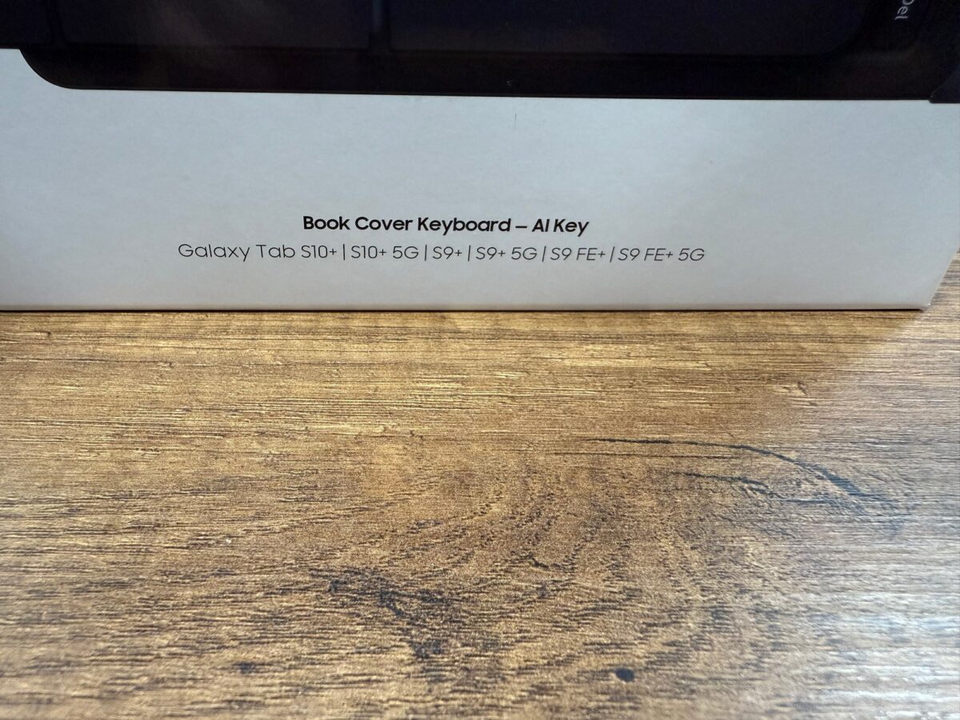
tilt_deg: -32.4
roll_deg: -0.7
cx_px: 480
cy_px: 360
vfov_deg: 56.8
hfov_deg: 71.6
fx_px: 666
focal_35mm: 24
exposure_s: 1/50
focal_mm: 2.22
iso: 400
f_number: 2.2
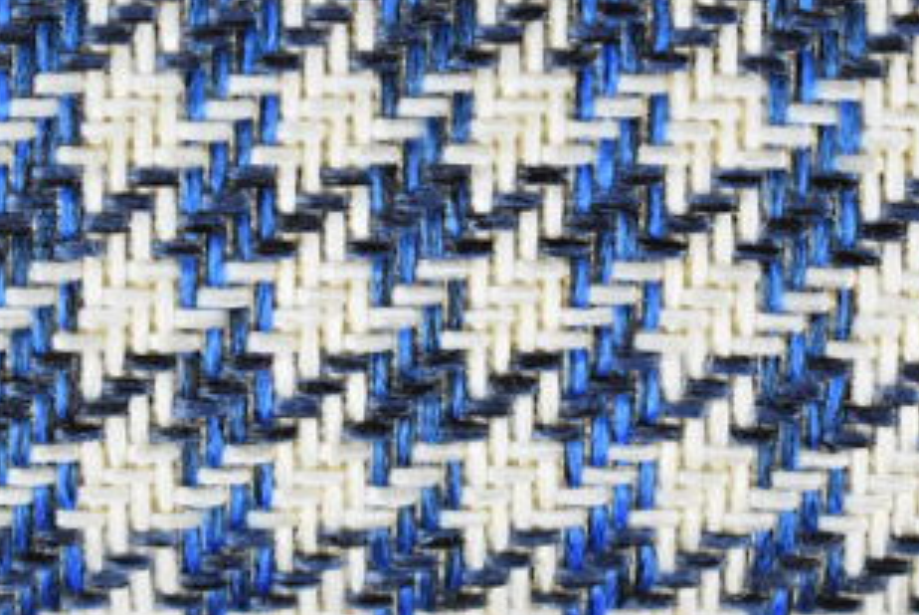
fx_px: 4113
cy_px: 61
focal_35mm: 161
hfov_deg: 12.7
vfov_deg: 8.5
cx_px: 806
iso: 1100
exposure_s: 1/125
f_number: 5.6
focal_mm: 55
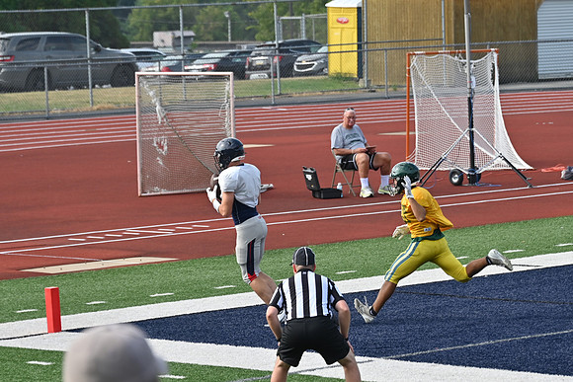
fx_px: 3216
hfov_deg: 10.2
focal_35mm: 202
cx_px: 286
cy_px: 191
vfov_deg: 6.8
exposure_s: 1/800
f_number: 5.6
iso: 220
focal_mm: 135
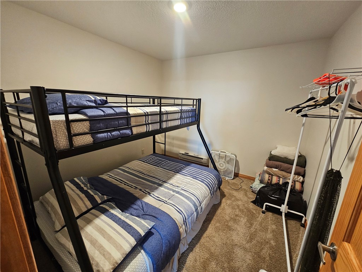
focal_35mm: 13
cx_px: 181
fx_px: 136
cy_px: 136
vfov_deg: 89.9
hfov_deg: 106.2
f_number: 2.2
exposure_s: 1/30
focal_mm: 2.2
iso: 320
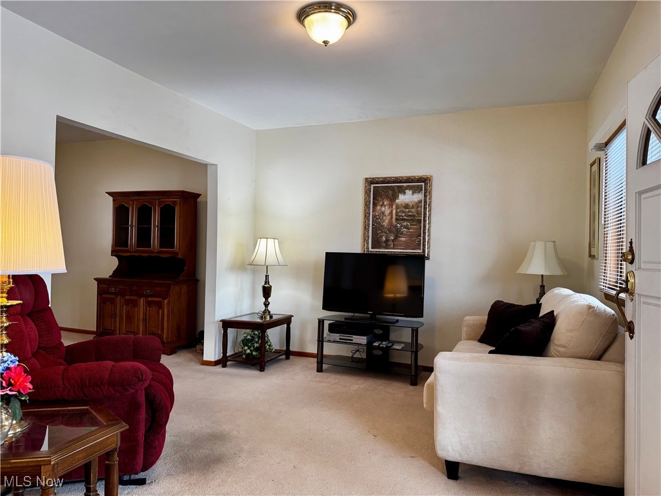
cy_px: 248
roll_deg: -0.8
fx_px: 458
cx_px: 330
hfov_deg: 71.6
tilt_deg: +0.1
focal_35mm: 24
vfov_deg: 56.8
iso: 125
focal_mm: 6.76
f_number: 1.78
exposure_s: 1/120
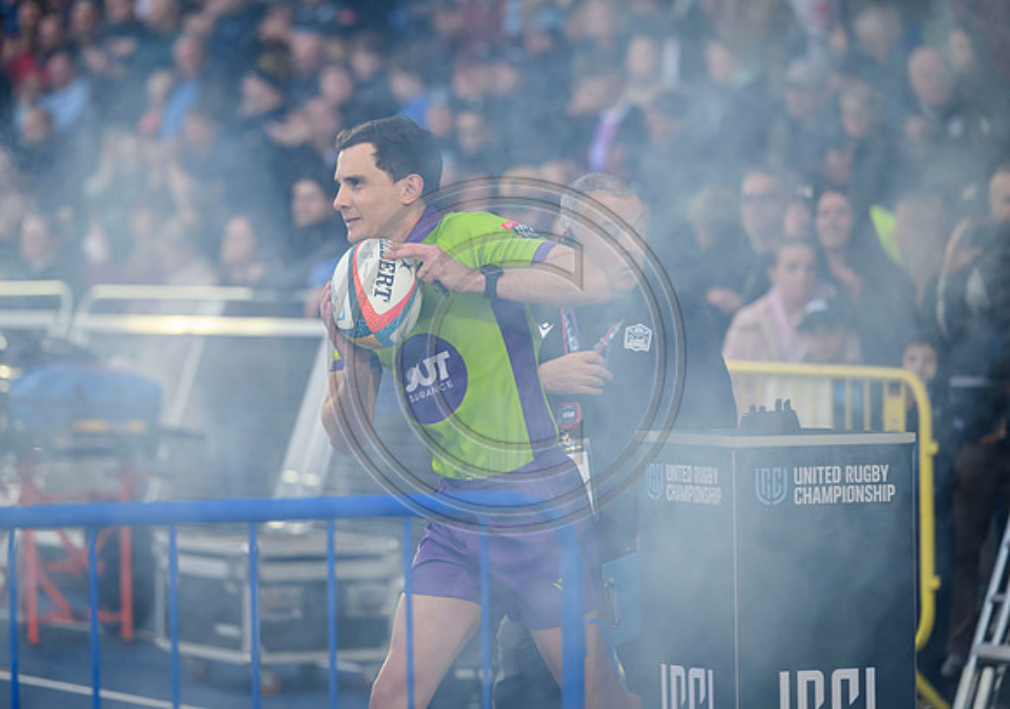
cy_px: 320
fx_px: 5744
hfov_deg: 10.0
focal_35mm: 201
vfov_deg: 7.1
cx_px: 479
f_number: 3.2
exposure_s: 1/800
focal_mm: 175
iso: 1000
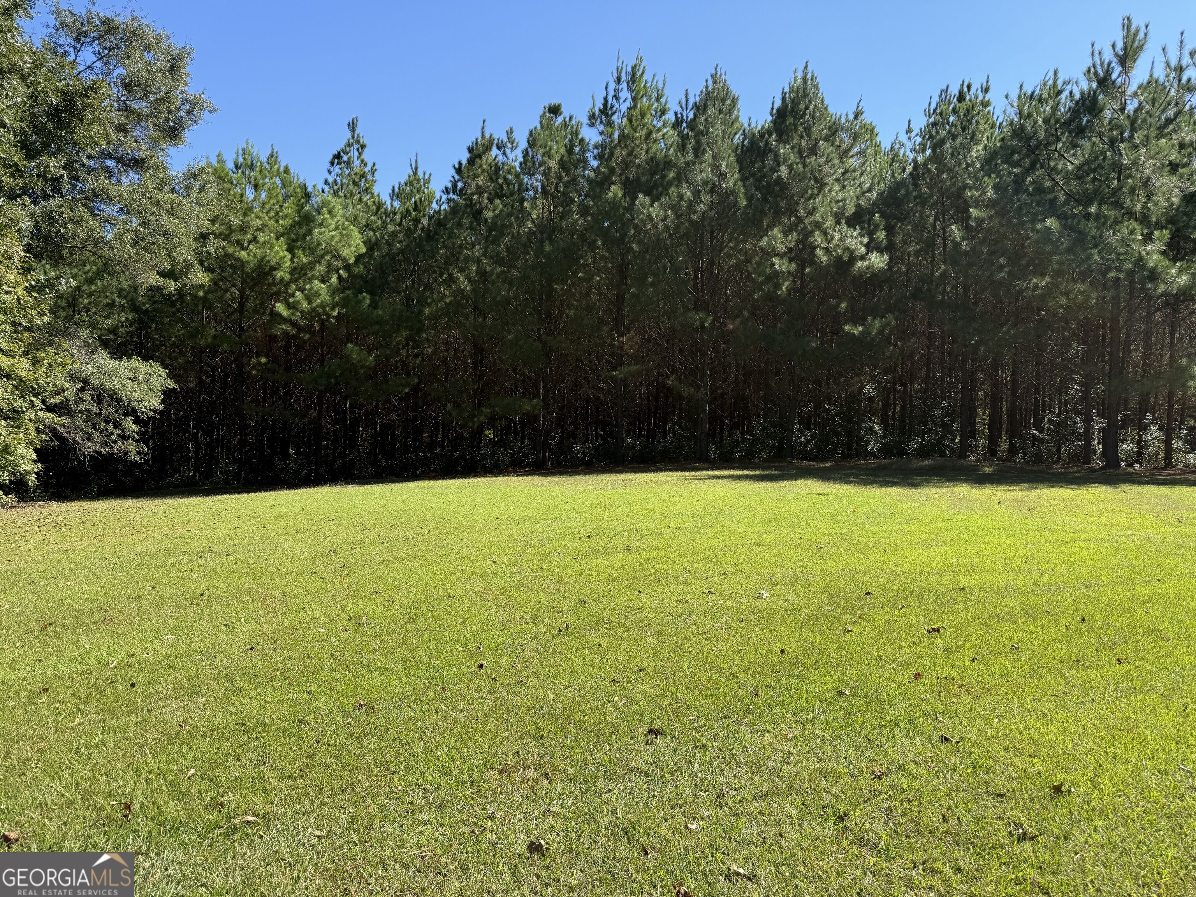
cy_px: 448
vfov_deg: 56.8
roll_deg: -3.0
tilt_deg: -2.3
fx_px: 829
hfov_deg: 71.6
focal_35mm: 24
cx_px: 598
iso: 80
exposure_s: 1/1949
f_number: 1.78
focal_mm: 6.76
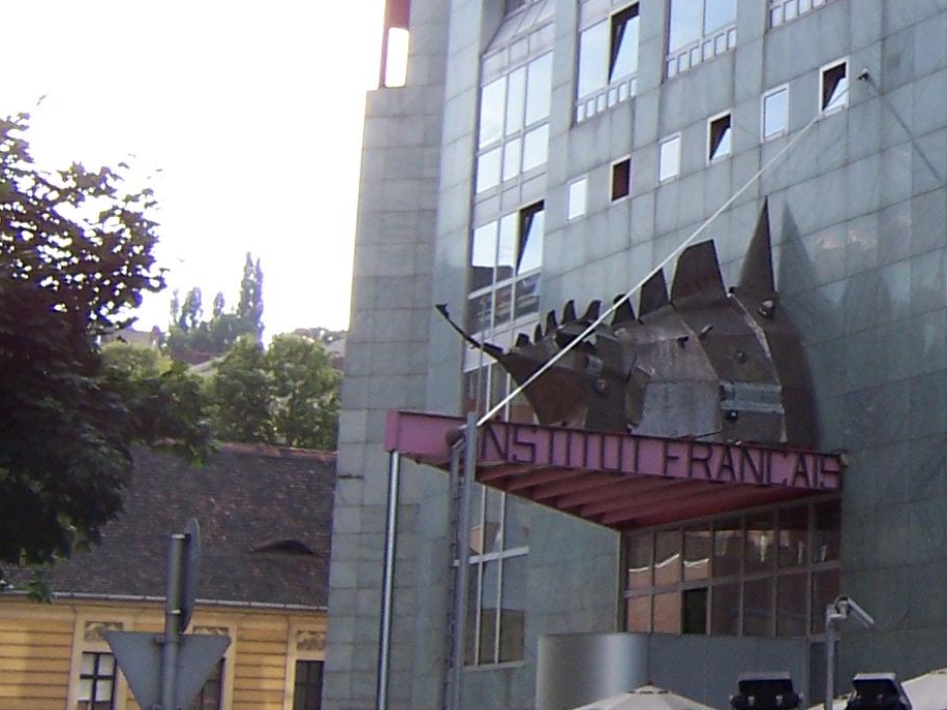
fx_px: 2271
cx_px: 1102
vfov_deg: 17.7
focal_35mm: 83
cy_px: 160
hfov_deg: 22.0
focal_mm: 5.5
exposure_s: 1/250
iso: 80
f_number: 3.4
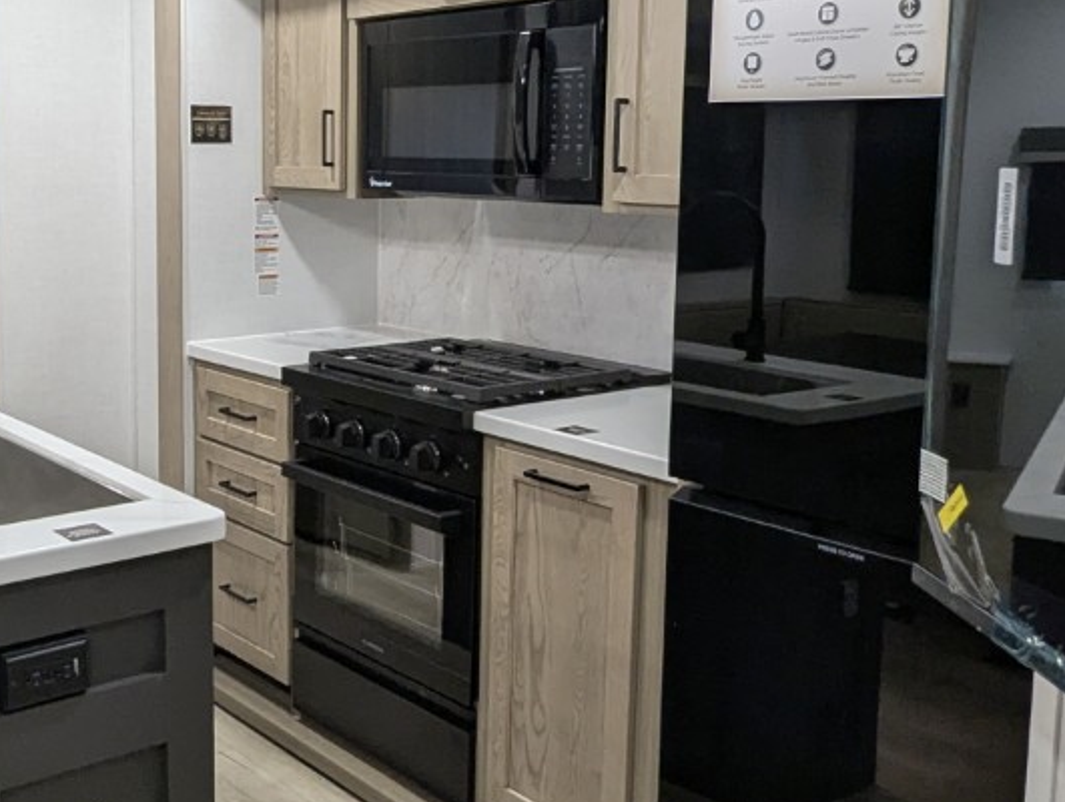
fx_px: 1294
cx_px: 318
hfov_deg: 43.8
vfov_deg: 34.3
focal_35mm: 42
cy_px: 311
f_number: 2.2
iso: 210
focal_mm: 2.35
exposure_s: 1/64.4
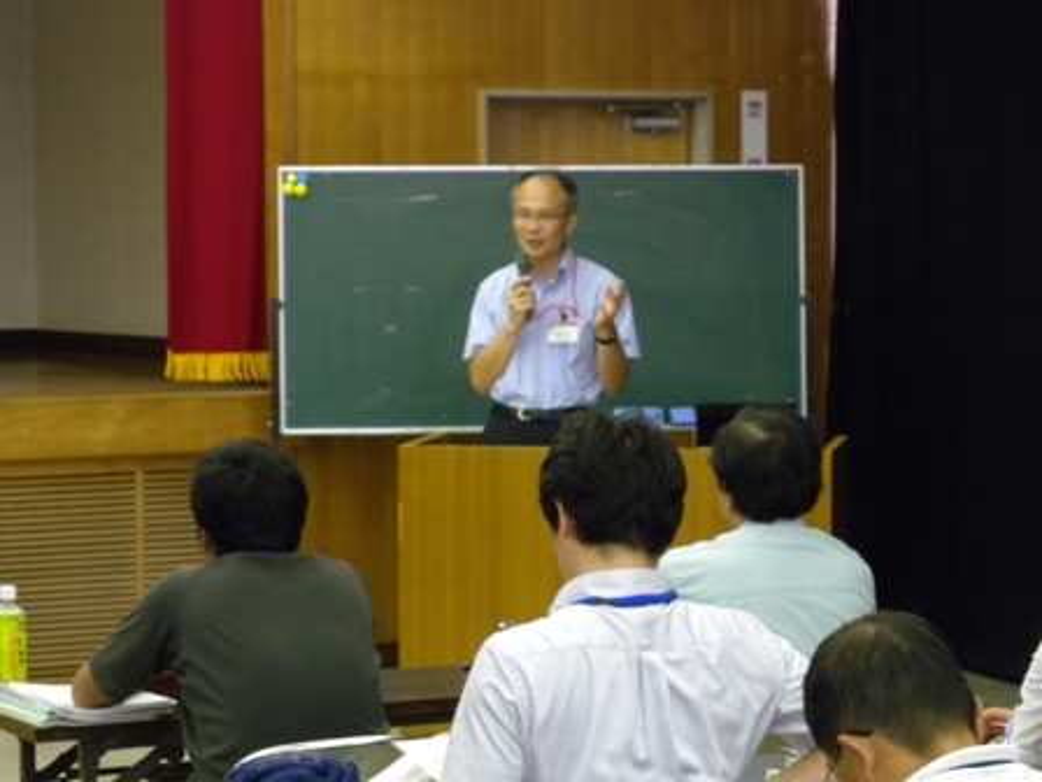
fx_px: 3371
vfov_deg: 13.2
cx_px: 521
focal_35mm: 112
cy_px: 391
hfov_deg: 17.6
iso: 400
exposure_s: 1/24.2
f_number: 5.9
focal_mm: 24
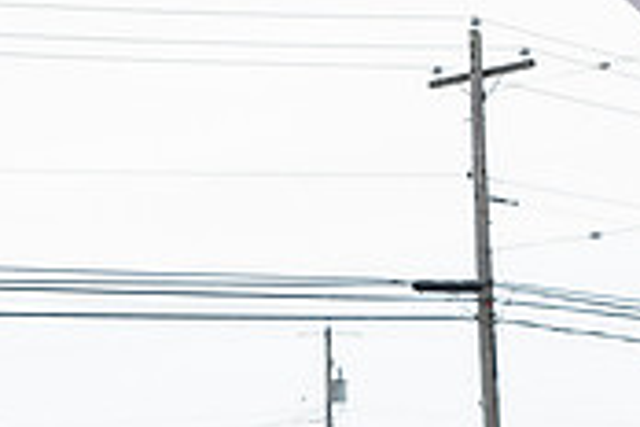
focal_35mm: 214
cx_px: 178
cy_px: 513
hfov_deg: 9.6
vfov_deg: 6.4
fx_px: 3804
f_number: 4
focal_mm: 52
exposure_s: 1/3200
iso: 800
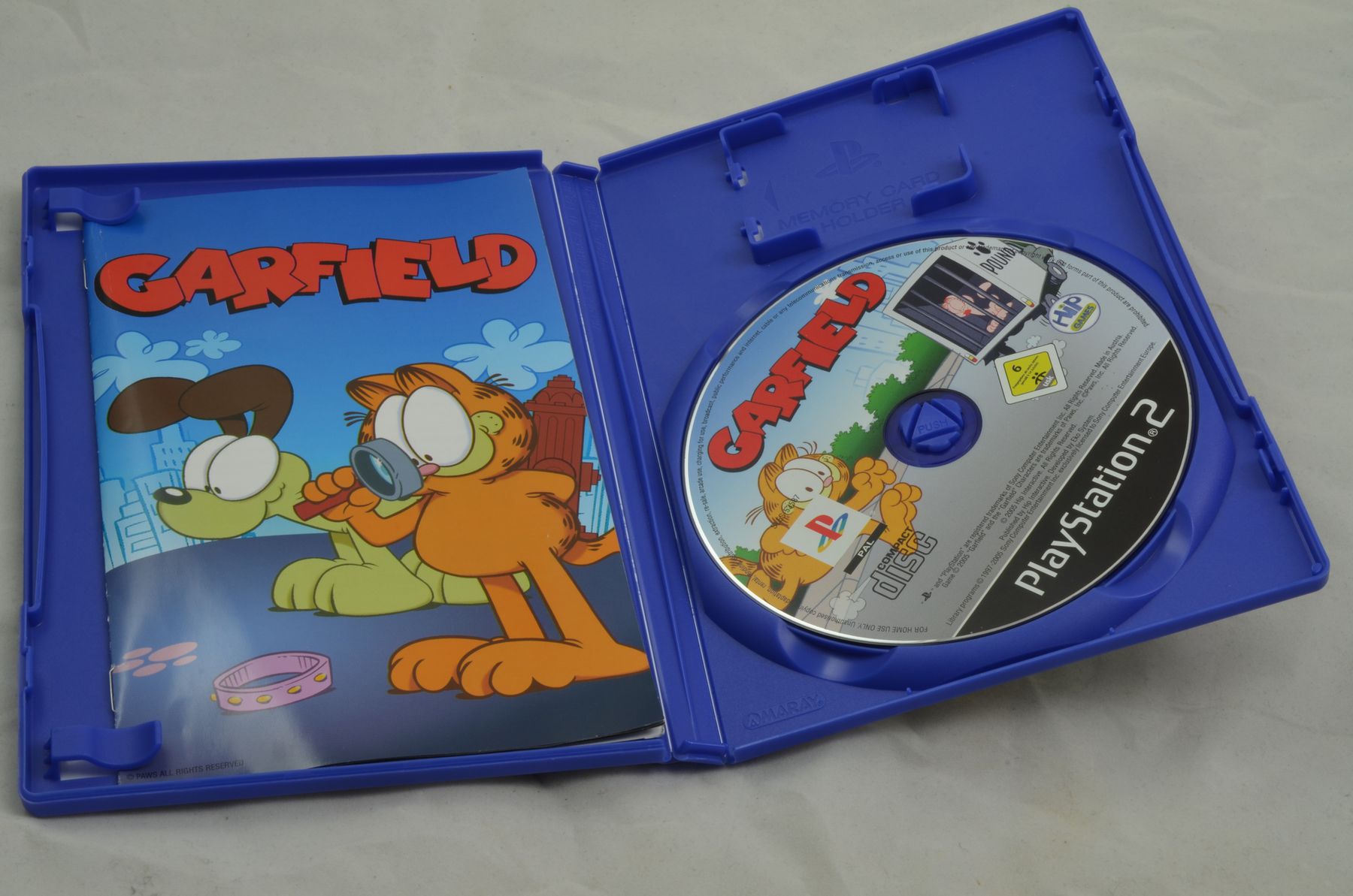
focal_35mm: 60
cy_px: 448
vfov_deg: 22.5
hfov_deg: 33.5
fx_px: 2251
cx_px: 676
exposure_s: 1/2
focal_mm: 40
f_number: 20
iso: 100
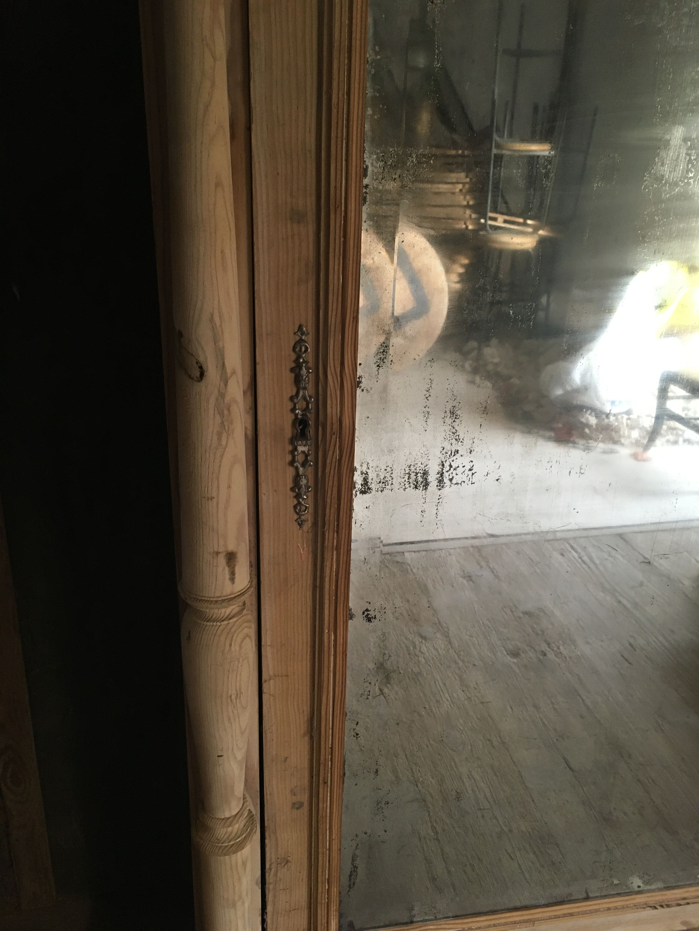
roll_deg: +0.1
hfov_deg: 48.2
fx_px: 781
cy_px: 466
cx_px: 350
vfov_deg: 61.7
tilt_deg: -20.3
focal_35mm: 29
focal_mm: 4.15
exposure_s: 1/33
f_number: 2.2
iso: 160
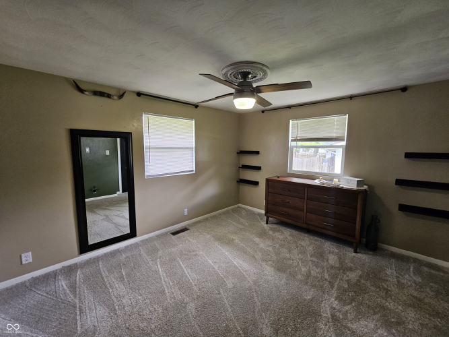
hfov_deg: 106.2
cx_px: 224
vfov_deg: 89.9
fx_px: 169
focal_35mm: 13
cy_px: 168
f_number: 2.2
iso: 200
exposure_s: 1/60
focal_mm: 2.2
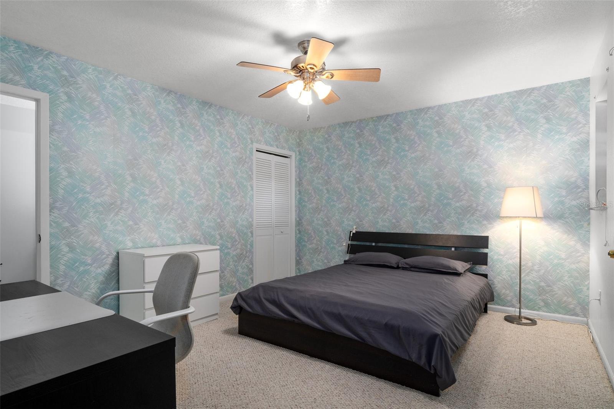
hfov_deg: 90.0
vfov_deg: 67.4
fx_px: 307
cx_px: 307
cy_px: 204
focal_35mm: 18
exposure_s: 1.3
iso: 320
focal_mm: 12
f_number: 8
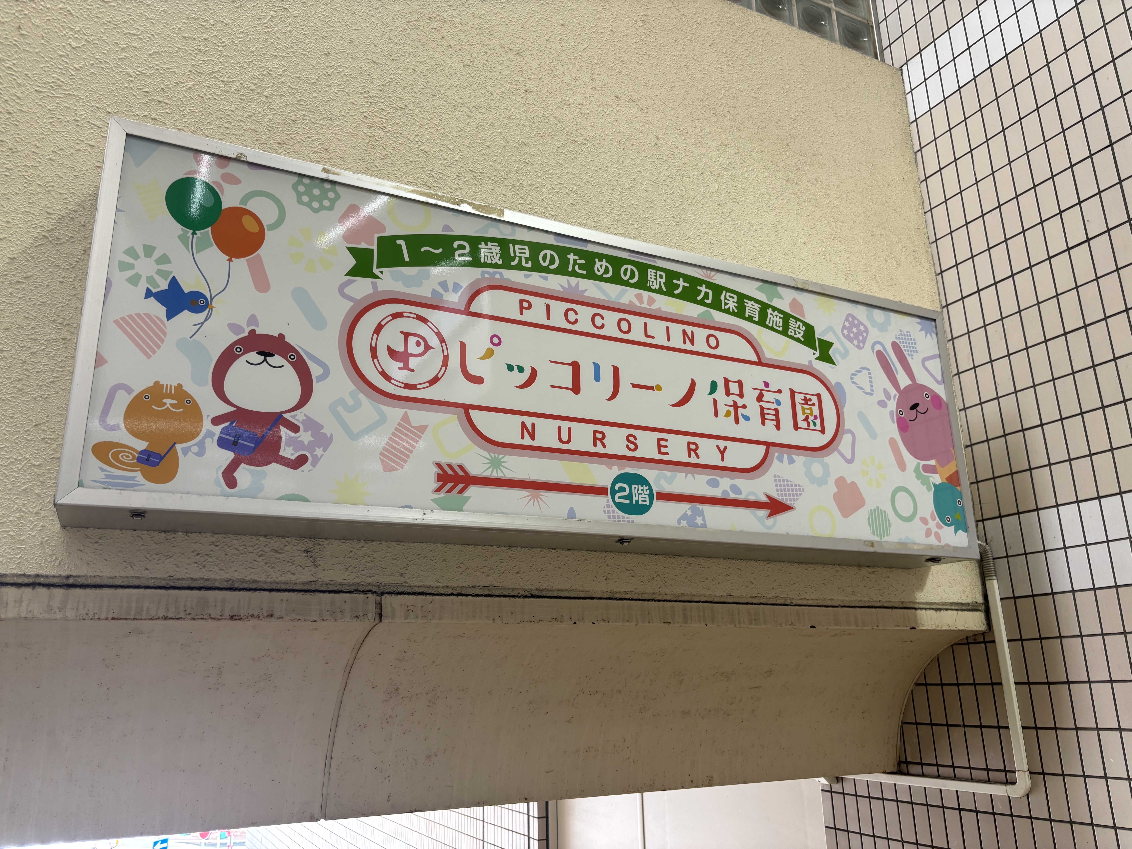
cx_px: 566
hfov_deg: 67.3
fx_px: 850
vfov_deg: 53.1
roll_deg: +1.5
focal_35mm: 26
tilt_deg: +16.2
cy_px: 424
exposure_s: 1/121
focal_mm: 5.96
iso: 64
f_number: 1.6
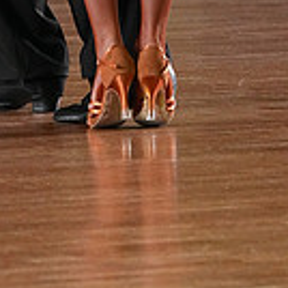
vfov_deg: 2.4
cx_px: 35
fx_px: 6928
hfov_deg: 2.4
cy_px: -254
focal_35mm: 736
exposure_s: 1/400
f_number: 6.3
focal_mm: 200
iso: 8000
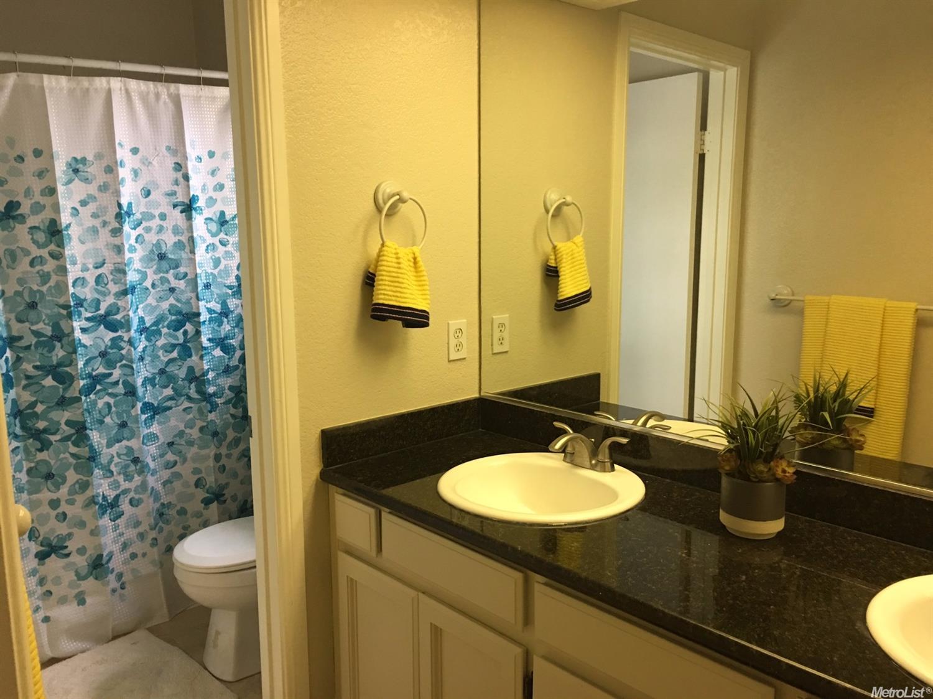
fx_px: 781
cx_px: 466
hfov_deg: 61.7
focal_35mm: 29
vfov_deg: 48.2
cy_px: 350
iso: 64
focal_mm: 4.15
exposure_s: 1/15
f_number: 2.2
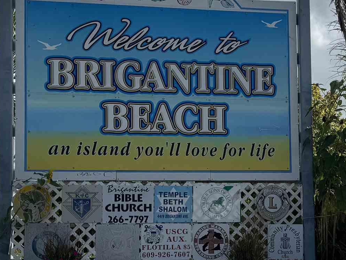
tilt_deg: +2.2
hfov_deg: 25.9
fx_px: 740
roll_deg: +0.8
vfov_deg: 19.8
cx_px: 275
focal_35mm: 74
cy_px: 189
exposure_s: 1/7092
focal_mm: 6.76
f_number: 1.78
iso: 80
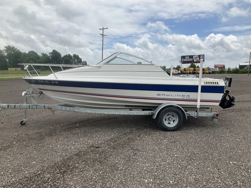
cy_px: 94
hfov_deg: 61.7
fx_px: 210
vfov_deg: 48.2
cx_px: 126
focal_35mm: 29
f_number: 1.8
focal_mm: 3
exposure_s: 1/2959
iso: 25
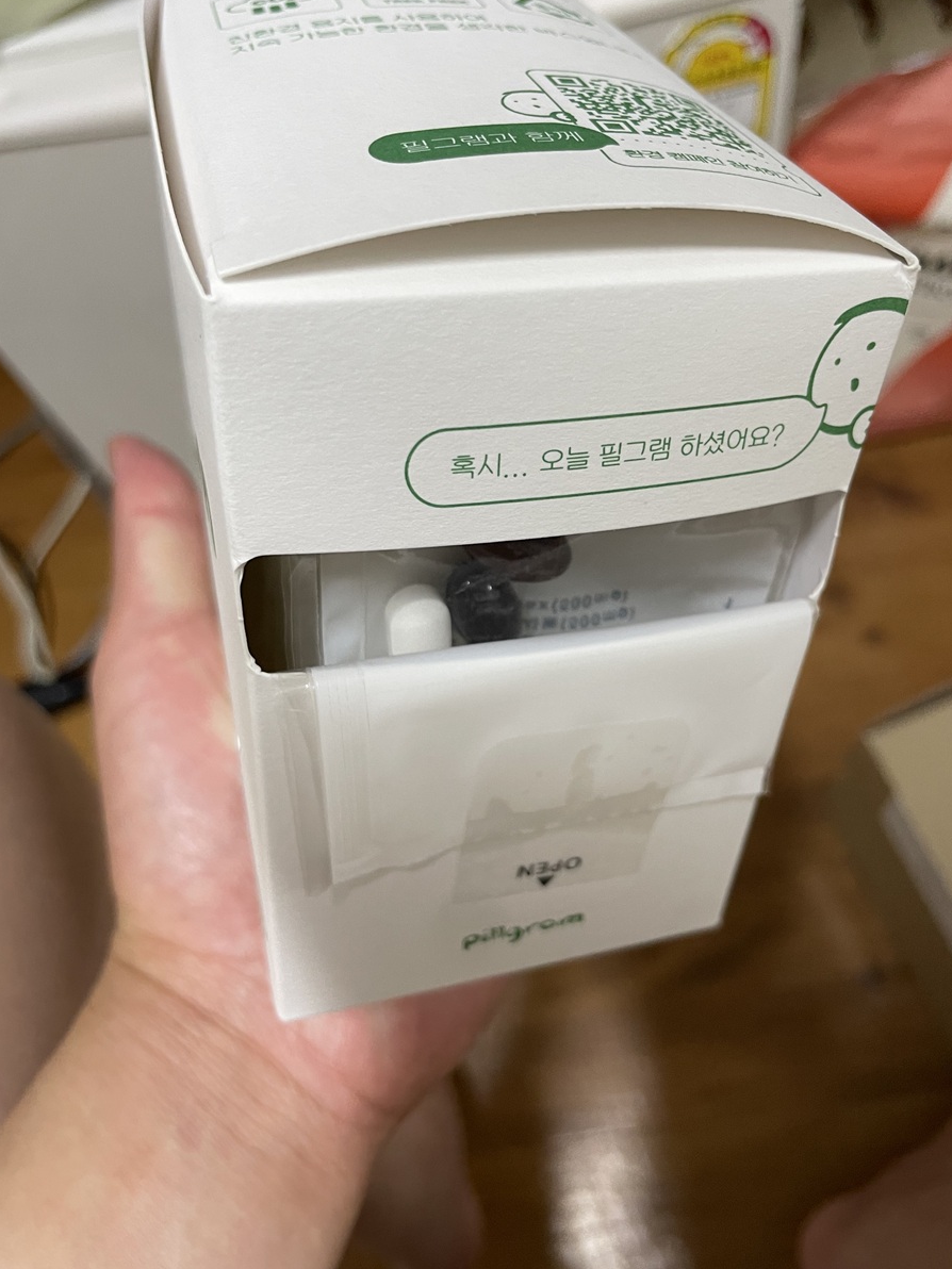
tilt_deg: -61.9
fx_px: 1063
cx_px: 527
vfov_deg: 61.5
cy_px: 564
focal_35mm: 29
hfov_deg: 48.1
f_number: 1.6
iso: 125
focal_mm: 4.2
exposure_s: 1/60
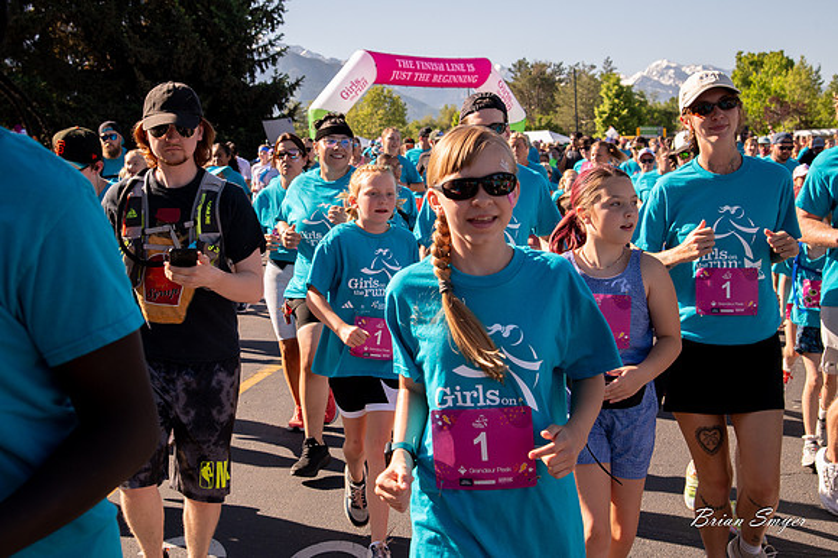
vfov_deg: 23.4
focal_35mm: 58
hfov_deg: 34.5
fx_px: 1346
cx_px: 344
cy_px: 229
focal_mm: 48
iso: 800
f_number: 8
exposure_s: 1/1000
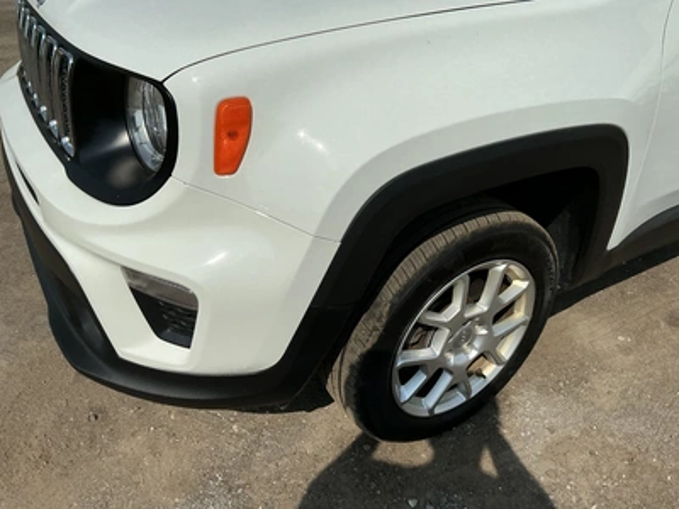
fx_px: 549
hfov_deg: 63.4
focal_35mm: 28
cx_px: 340
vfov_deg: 49.7
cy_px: 254
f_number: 1.8
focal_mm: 3
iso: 25
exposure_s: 1/5263
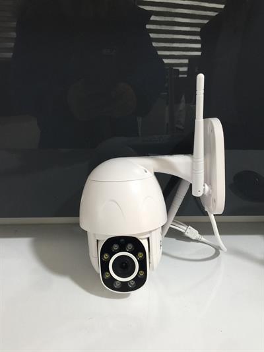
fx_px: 295
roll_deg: -2.0
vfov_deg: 61.6
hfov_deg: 48.2
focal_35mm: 29
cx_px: 132
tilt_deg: -20.9
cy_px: 176
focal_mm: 4.15
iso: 80
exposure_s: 1/17
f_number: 2.2
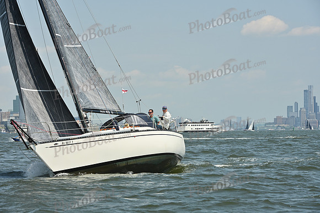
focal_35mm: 135
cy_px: 106
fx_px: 1200
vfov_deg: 10.2
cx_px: 160
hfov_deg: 15.2
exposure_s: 1/1250
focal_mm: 135
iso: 320
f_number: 9
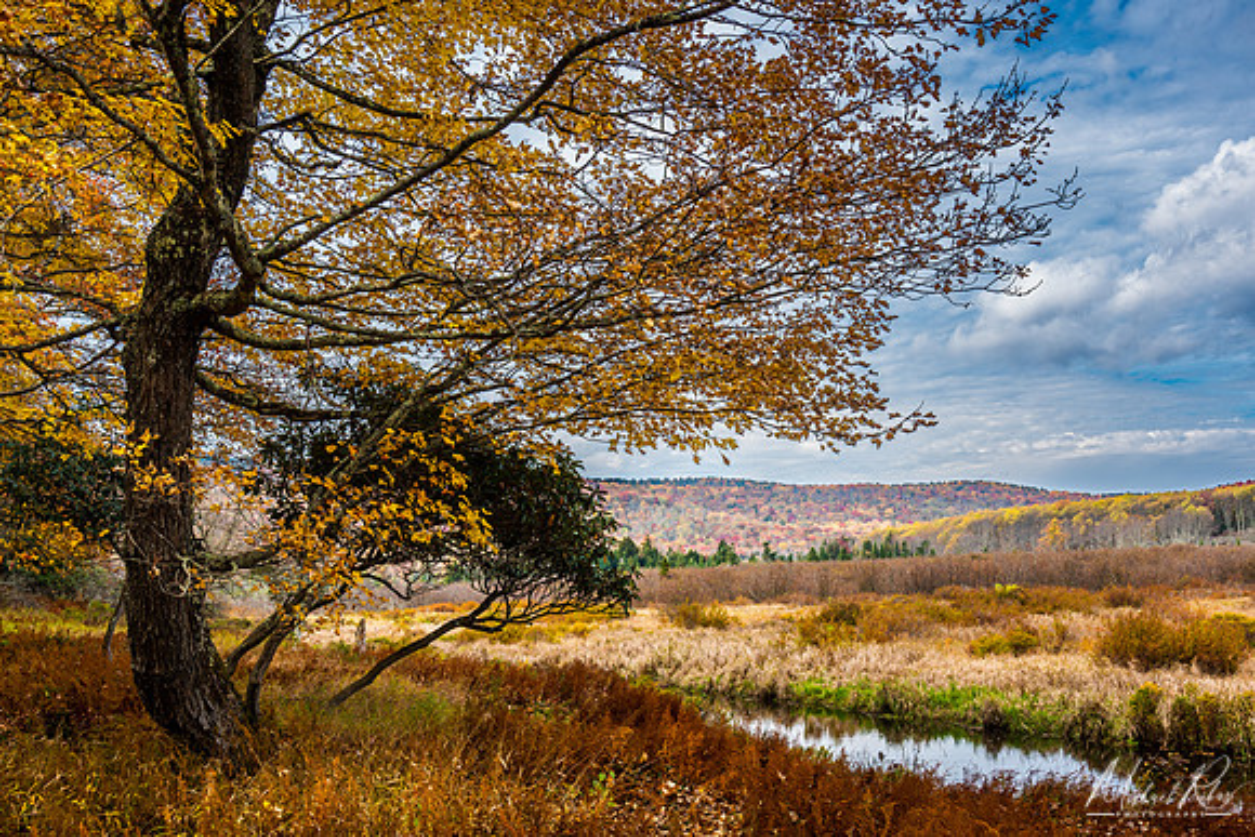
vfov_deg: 35.1
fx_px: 1325
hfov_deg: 50.7
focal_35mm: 38
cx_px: 628
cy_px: 418
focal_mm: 38
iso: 100
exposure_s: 1/80
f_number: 11
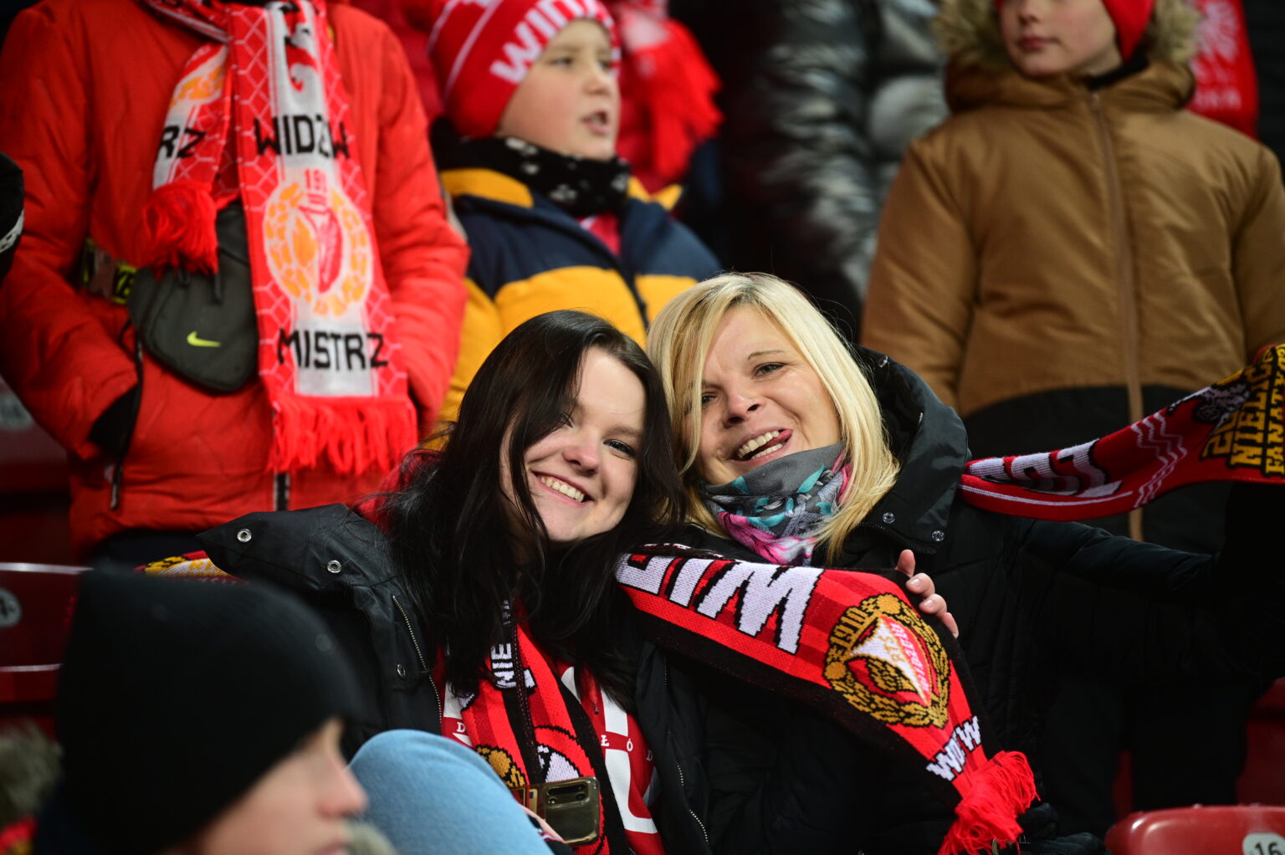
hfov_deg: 11.1
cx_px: 642
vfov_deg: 7.4
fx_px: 6599
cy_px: 428
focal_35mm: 185
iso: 1250
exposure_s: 1/400
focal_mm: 185
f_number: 2.8
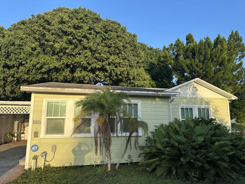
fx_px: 170
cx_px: 122
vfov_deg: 56.8
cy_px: 92
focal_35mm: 24
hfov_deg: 71.6
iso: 80
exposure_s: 1/1131
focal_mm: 6.86
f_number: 1.78
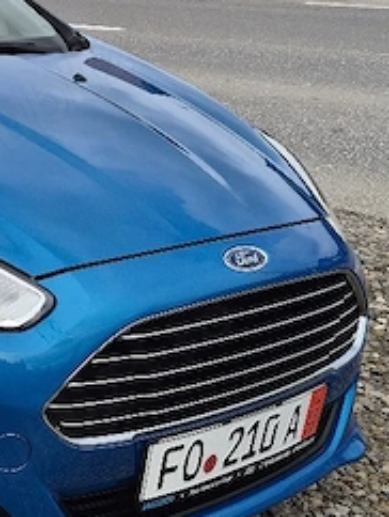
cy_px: 122
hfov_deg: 17.8
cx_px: -152
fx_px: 1137
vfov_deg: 25.3
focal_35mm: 76
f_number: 1.8
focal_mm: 5.4
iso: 25
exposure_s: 1/2000
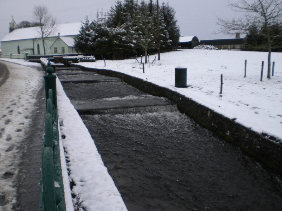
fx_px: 310
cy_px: 106
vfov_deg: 37.7
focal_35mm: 38
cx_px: 141
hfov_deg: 49.0
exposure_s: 1/200
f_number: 3.1
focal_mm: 6.3
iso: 50
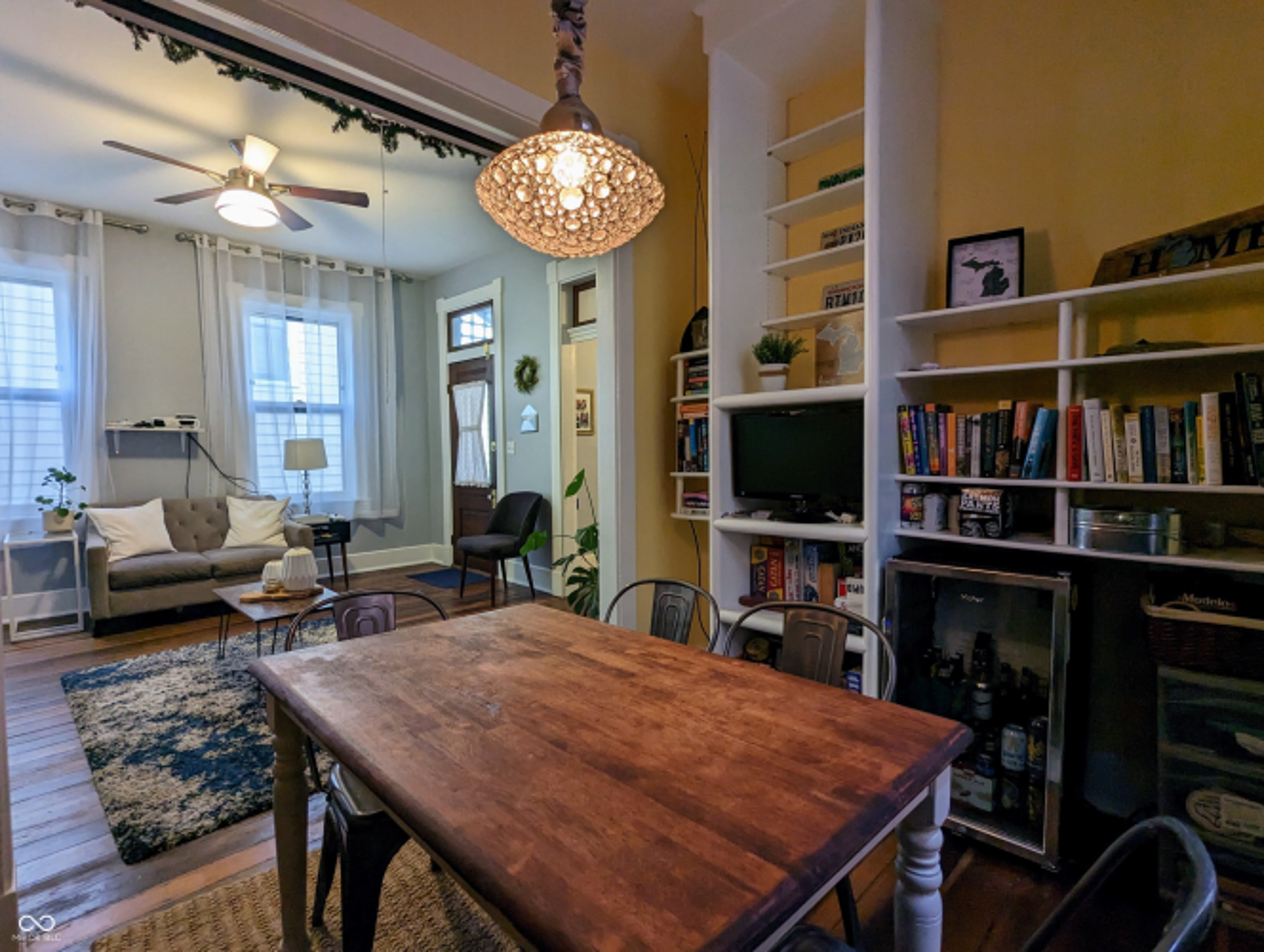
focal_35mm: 16
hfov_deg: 94.4
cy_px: 476
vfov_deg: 78.2
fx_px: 585
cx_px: 632
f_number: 2.2
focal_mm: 2.35
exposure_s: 1/24
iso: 97
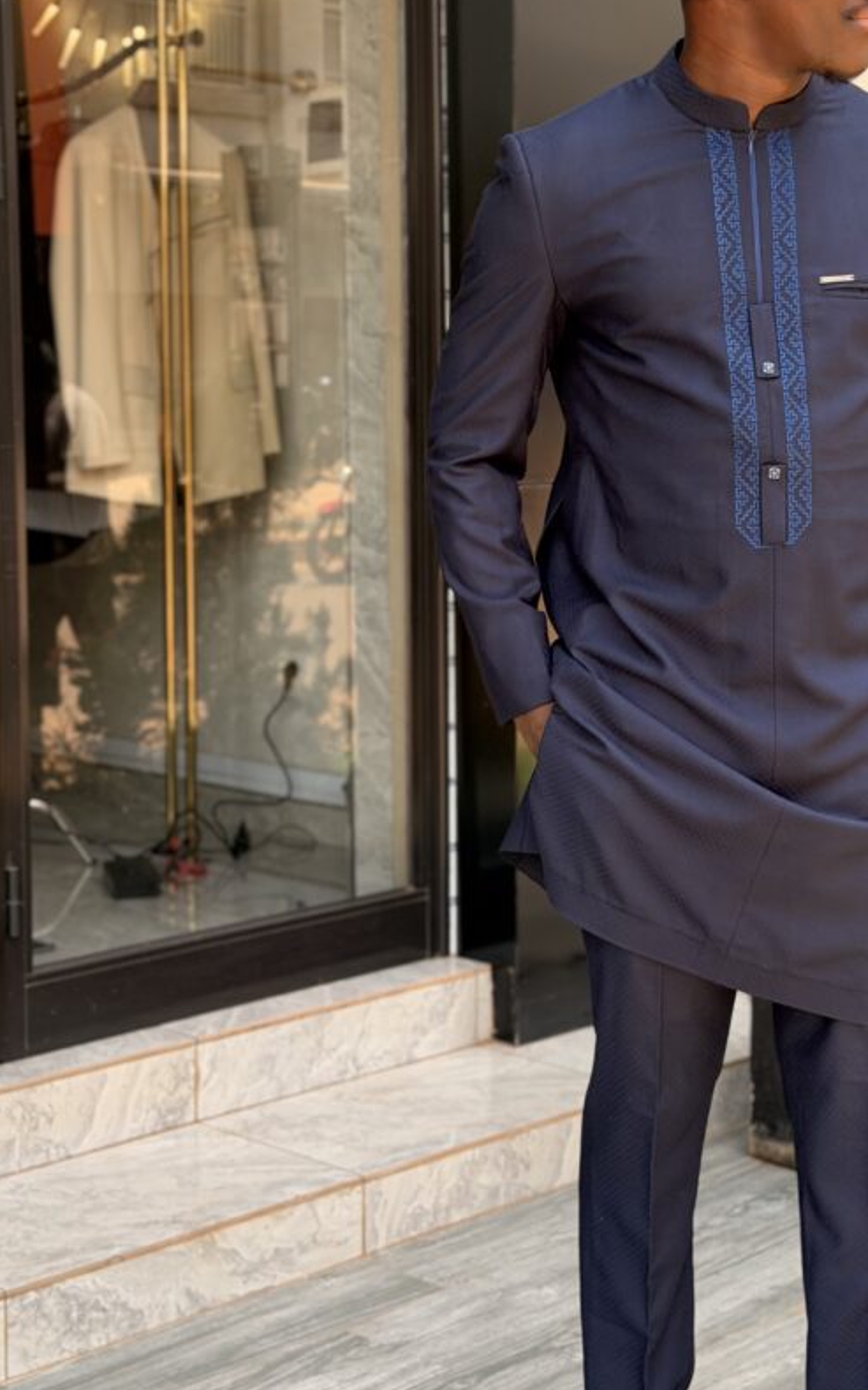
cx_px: 614
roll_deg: -0.3
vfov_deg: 31.0
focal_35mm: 66
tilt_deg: -3.8
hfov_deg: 19.6
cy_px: 555
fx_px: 2499
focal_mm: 6.76
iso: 80
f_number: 1.78
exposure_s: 1/523
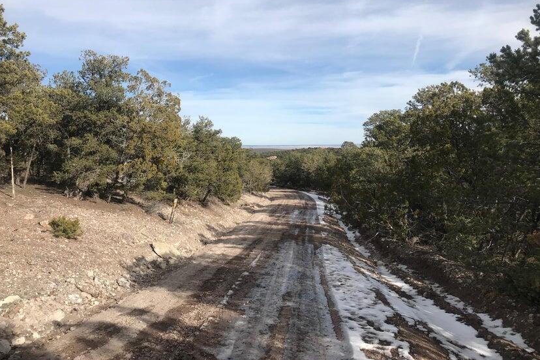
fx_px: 450
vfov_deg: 43.5
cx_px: 262
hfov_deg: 61.9
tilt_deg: -1.2
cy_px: 161
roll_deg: -0.1
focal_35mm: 30
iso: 20
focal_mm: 3.99
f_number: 1.8
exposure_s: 1/2457
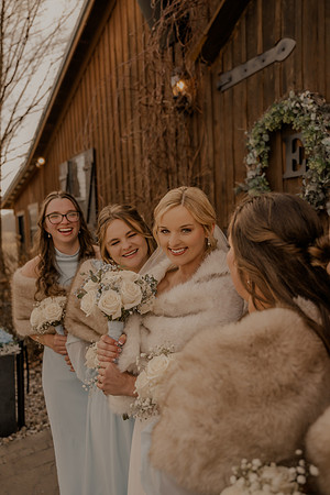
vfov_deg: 62.8
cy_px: 248
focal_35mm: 30
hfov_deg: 44.3
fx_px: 406
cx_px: 165
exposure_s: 1/400
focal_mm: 29.5
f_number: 2.8
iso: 125
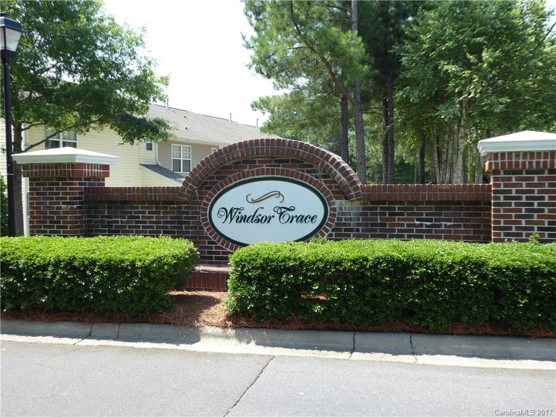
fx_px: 562
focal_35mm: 35
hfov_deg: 52.6
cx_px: 278
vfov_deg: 40.7
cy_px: 208
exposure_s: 1/250
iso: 100
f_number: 3.7
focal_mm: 6.3
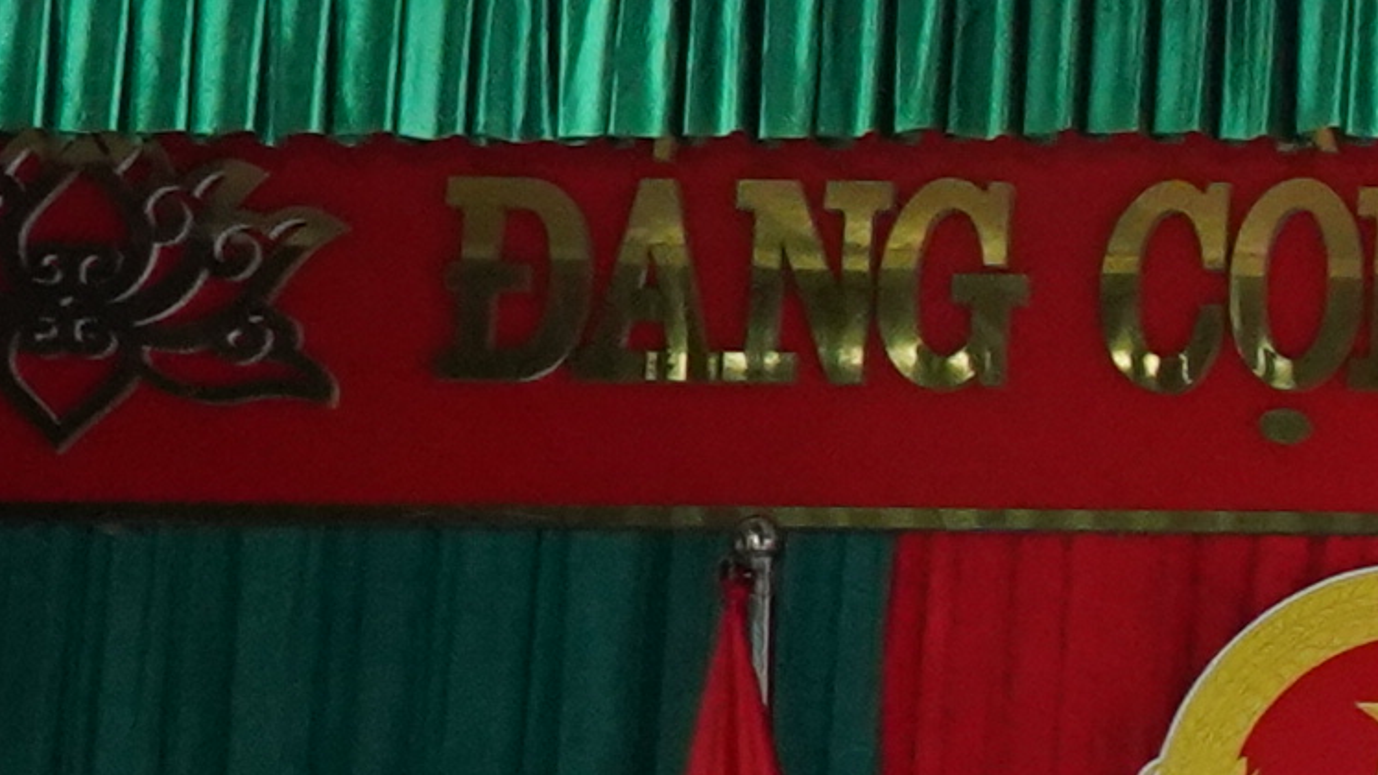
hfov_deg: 11.7
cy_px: 1019
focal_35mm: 149
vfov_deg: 8.0
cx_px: 3361
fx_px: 5444
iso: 4000
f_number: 6.3
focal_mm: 18
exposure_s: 1/100
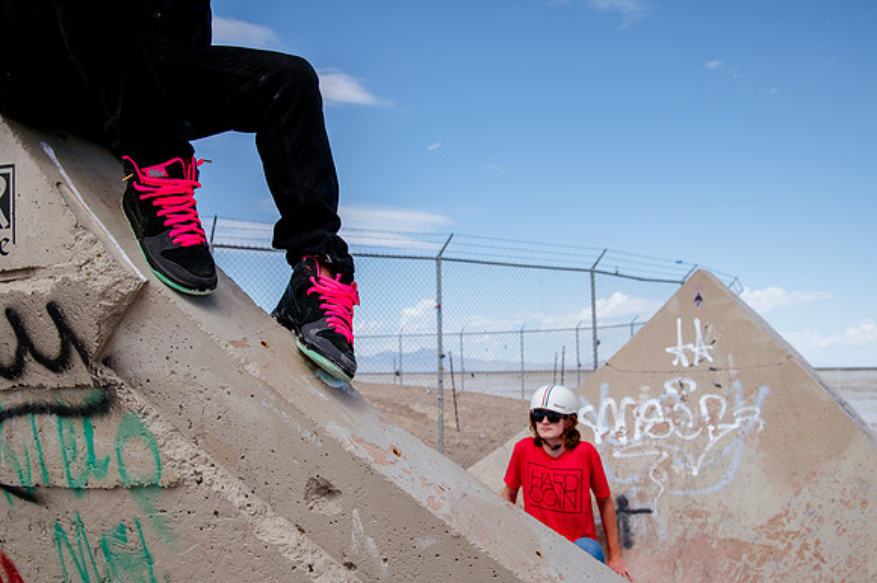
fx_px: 970
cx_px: 450
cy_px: 292
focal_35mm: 40
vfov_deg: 33.5
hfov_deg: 48.6
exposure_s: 1/800
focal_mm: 38
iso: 160
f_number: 6.3
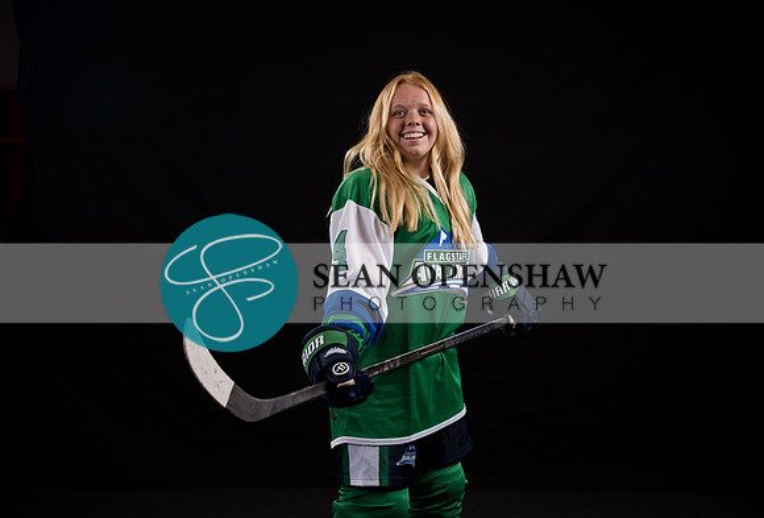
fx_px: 1003
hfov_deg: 41.7
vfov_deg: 29.0
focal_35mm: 47
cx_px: 376
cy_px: 259
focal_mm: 46.5
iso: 80
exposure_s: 1/160
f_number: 4
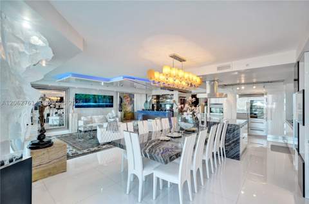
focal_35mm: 16
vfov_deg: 73.5
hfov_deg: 96.8
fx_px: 137
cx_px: 154
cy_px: 102
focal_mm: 16
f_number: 4
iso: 400
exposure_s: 1/160
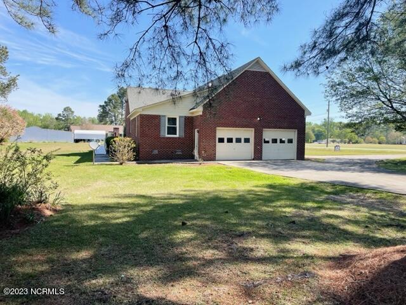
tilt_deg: -2.0
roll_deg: -0.5
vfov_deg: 53.1
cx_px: 203
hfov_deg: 67.3
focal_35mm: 26
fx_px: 305
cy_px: 152
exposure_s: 1/1949
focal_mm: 4.2
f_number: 1.6
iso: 32
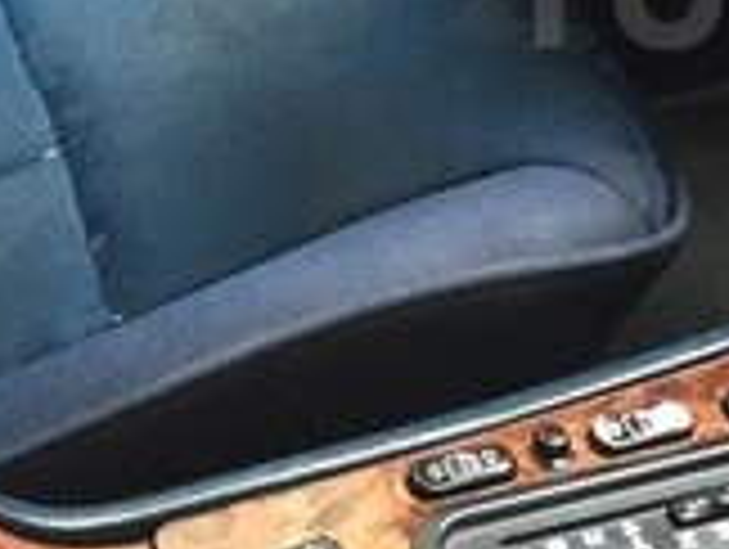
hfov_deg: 15.8
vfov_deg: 12.4
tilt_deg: -25.0
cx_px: 958
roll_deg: -5.1
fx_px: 2489
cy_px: -20
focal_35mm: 118
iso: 250
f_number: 2.2
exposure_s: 1/33
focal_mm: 4.15
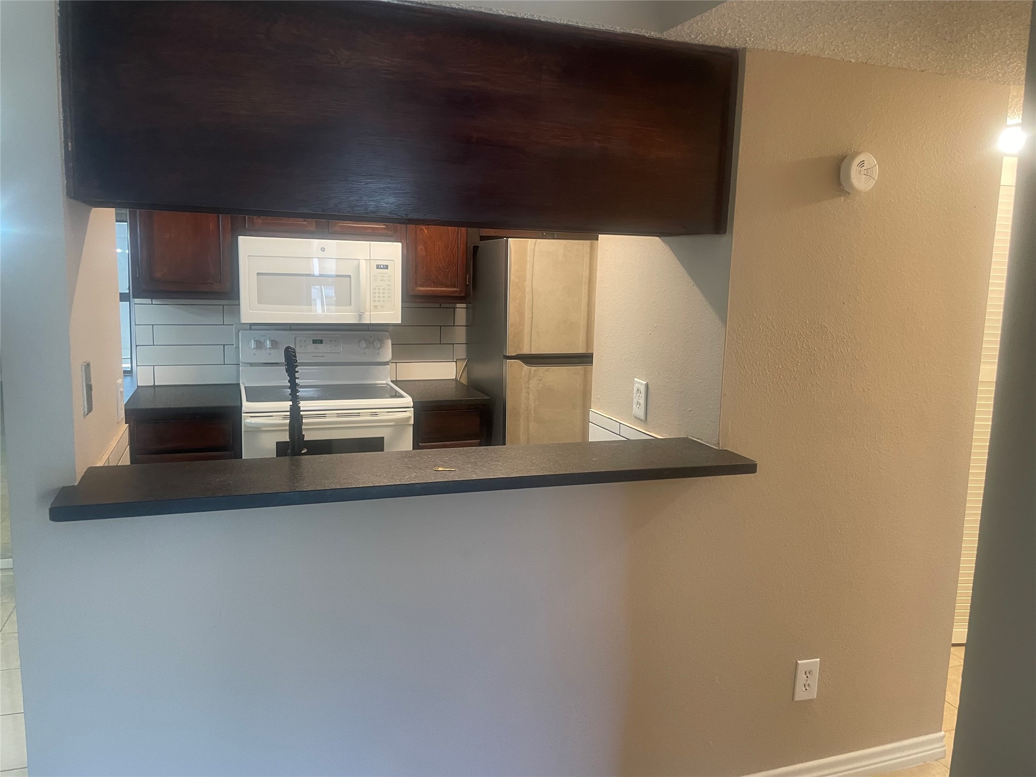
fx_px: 778
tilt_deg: -8.8
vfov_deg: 53.1
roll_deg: -1.4
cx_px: 518
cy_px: 388
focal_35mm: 26
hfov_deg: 67.3
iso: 200
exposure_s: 1/60
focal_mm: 4.2
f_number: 1.6
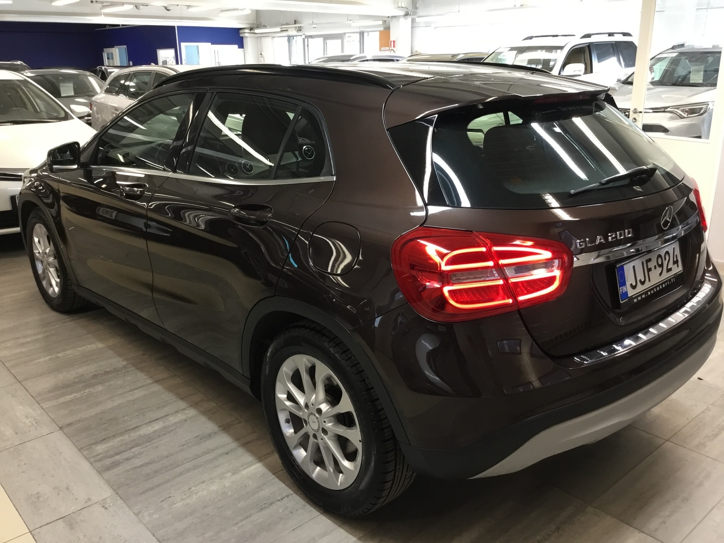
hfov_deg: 58.4
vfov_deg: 45.4
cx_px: 362
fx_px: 648
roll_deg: +2.0
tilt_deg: -17.6
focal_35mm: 31
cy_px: 272
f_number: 2.4
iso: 100
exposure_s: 1/33
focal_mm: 3.3
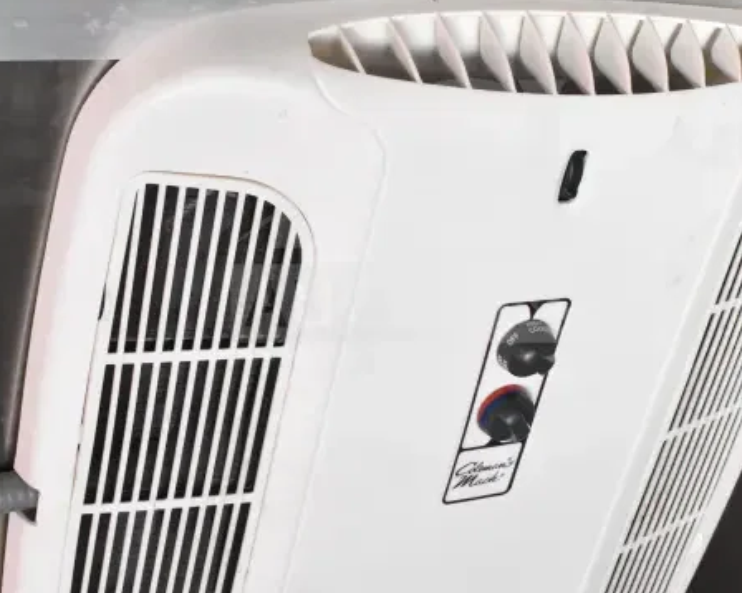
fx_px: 1515
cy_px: 211
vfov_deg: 22.1
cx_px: 416
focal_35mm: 69
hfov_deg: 27.5
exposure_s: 1/400
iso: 6400
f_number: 10
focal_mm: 24
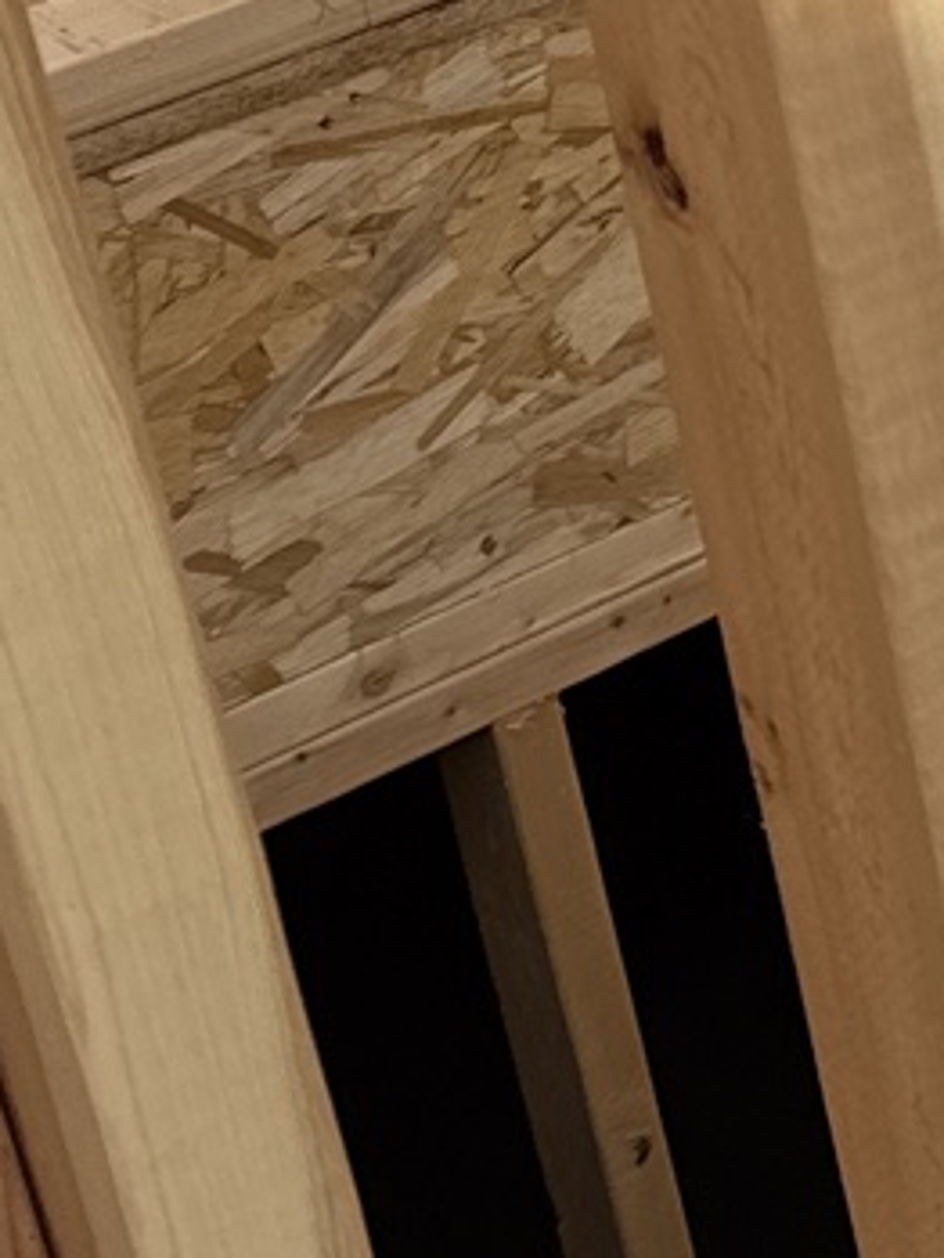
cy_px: -292
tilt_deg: -20.2
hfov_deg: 10.6
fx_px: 4397
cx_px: 2194
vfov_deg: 15.6
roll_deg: +3.6
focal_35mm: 121
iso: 80
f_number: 1.78
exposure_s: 1/4673
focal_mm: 6.76
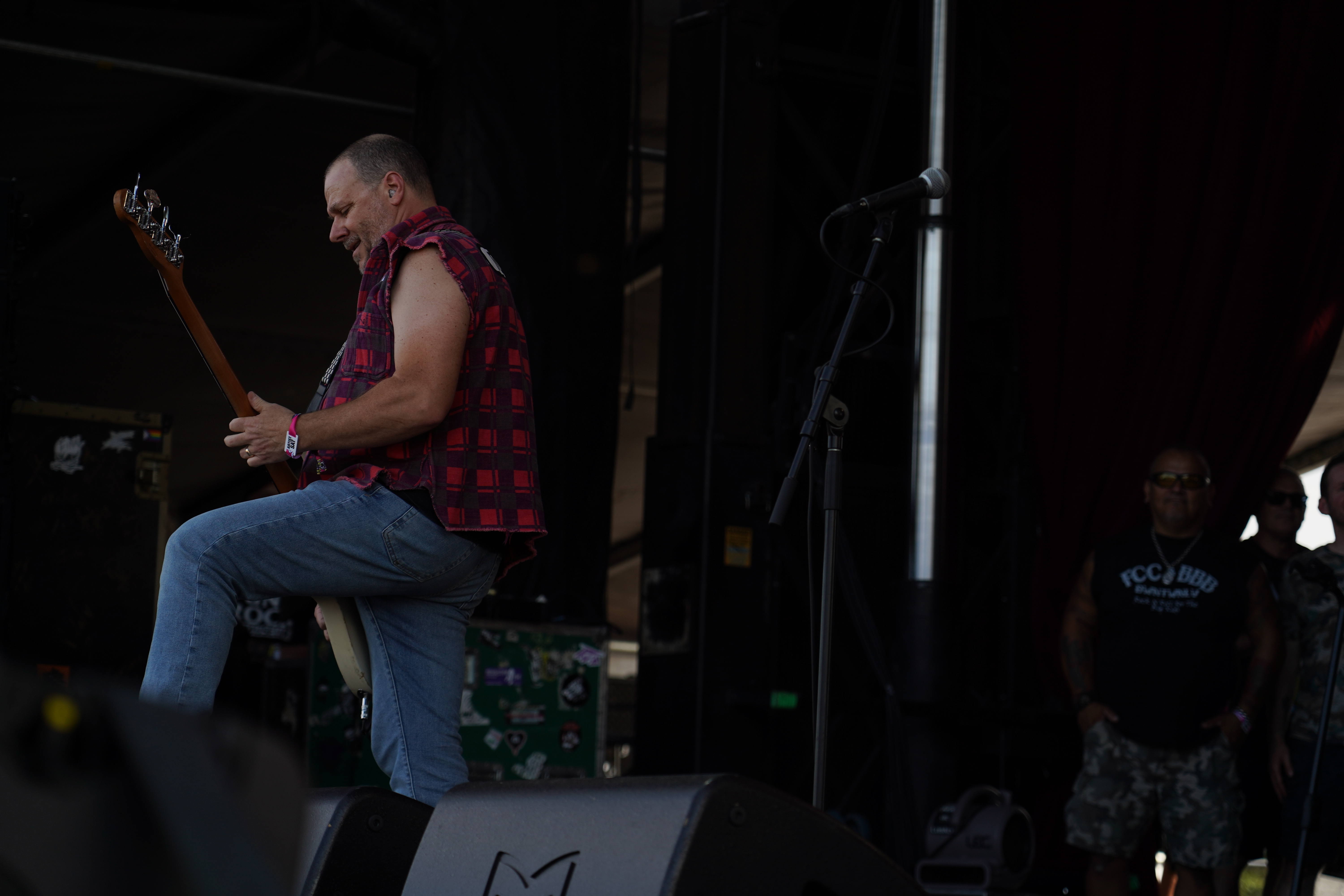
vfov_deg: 13.0
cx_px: 672
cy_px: 448
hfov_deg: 19.5
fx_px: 3920
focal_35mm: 105
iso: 100
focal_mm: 105
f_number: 4.5
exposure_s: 1/250
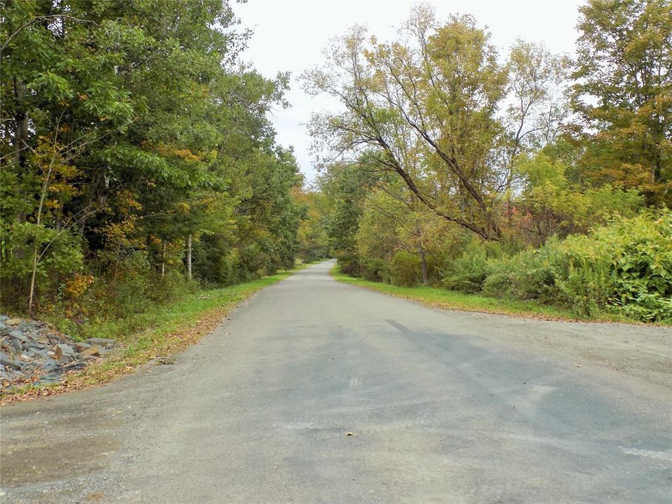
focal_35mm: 41
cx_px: 336
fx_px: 796
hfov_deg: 45.8
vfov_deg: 35.1
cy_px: 252
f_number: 3.6
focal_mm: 7.3
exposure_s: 1/100
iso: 80
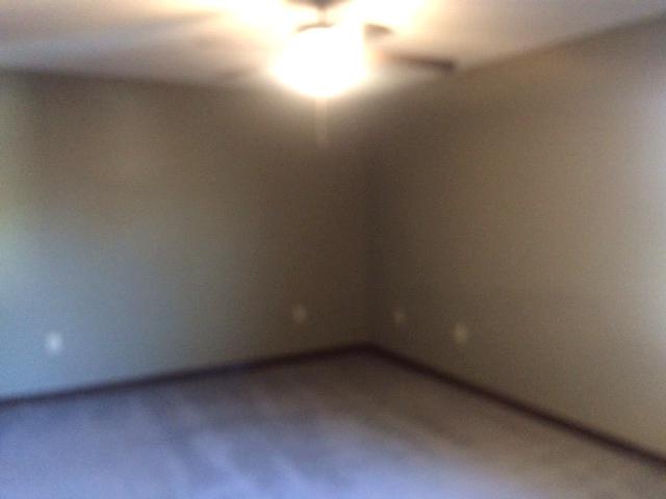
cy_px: 250
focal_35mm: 29
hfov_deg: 61.7
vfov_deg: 48.2
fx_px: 558
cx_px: 333
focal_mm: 4.15
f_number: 2.2
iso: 400
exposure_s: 1/15
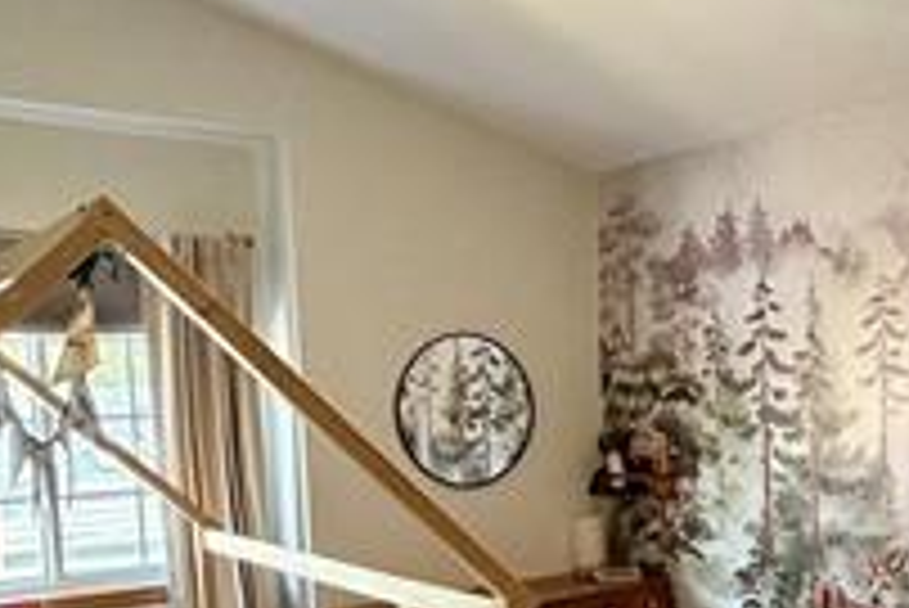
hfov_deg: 40.7
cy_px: 498
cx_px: 742
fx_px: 1162
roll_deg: +1.6
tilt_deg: -4.6
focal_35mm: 46
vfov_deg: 28.6
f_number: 2.2
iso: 320
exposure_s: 1/60
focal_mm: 2.22
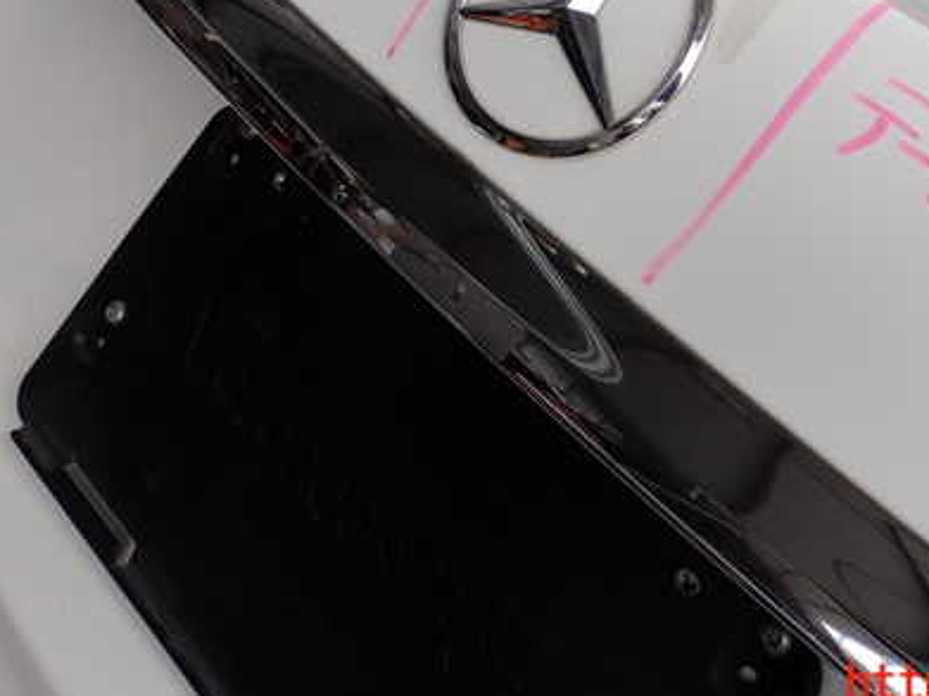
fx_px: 1234
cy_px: 181
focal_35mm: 46
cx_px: 670
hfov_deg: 40.3
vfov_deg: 31.0
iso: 100
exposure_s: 1/320
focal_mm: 5.4
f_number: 3.2
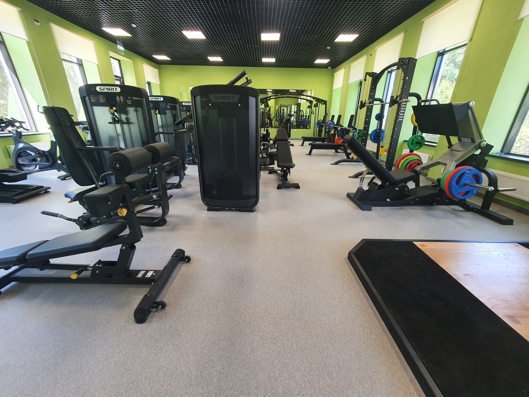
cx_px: 264
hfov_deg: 106.2
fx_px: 199
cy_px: 198
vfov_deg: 89.9
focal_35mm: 13
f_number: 2.2
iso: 125
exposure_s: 1/50
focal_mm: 1.8
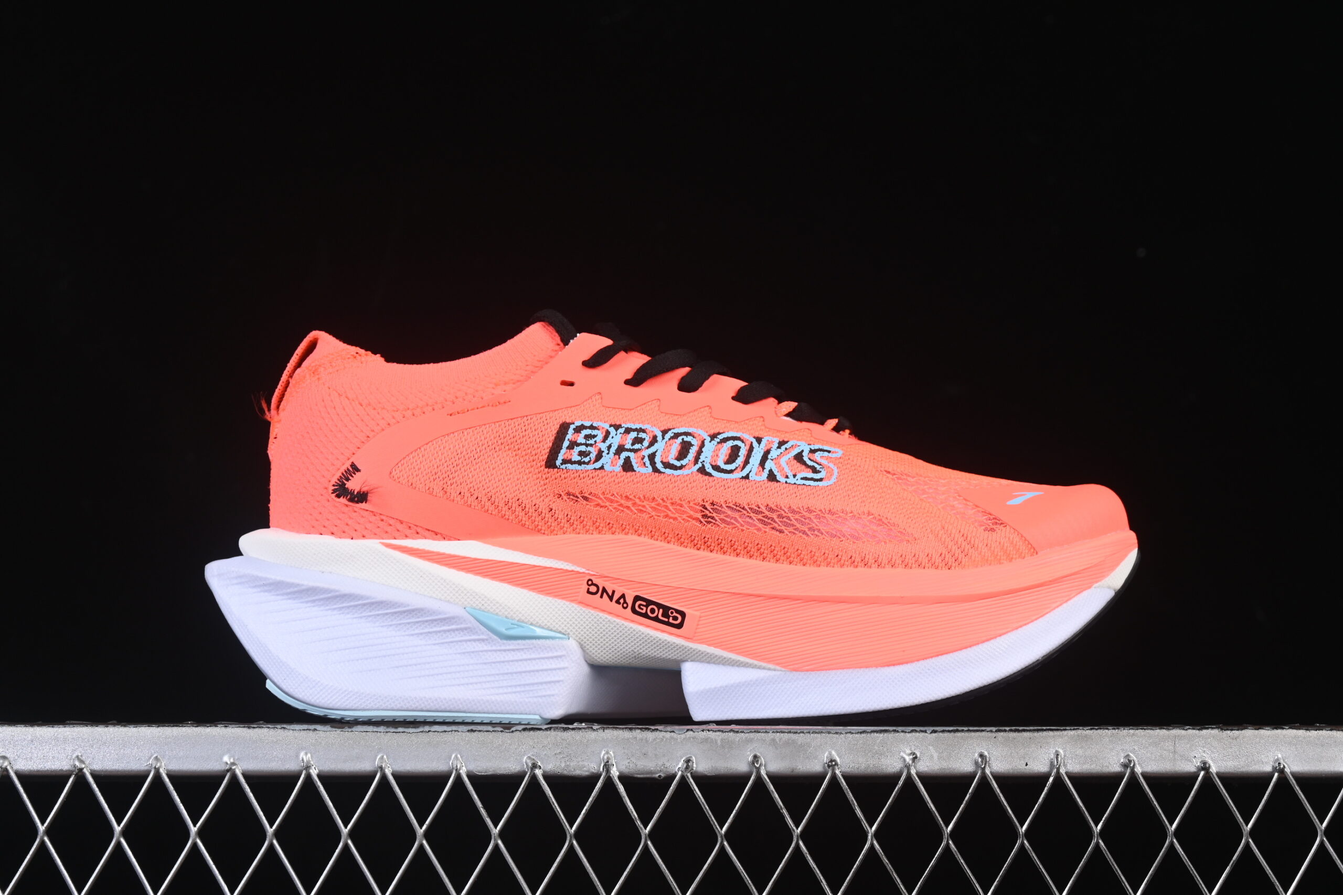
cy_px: 448
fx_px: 2798
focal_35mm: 75
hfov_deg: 27.0
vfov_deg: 18.2
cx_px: 672
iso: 160
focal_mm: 50
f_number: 8
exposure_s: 1/80
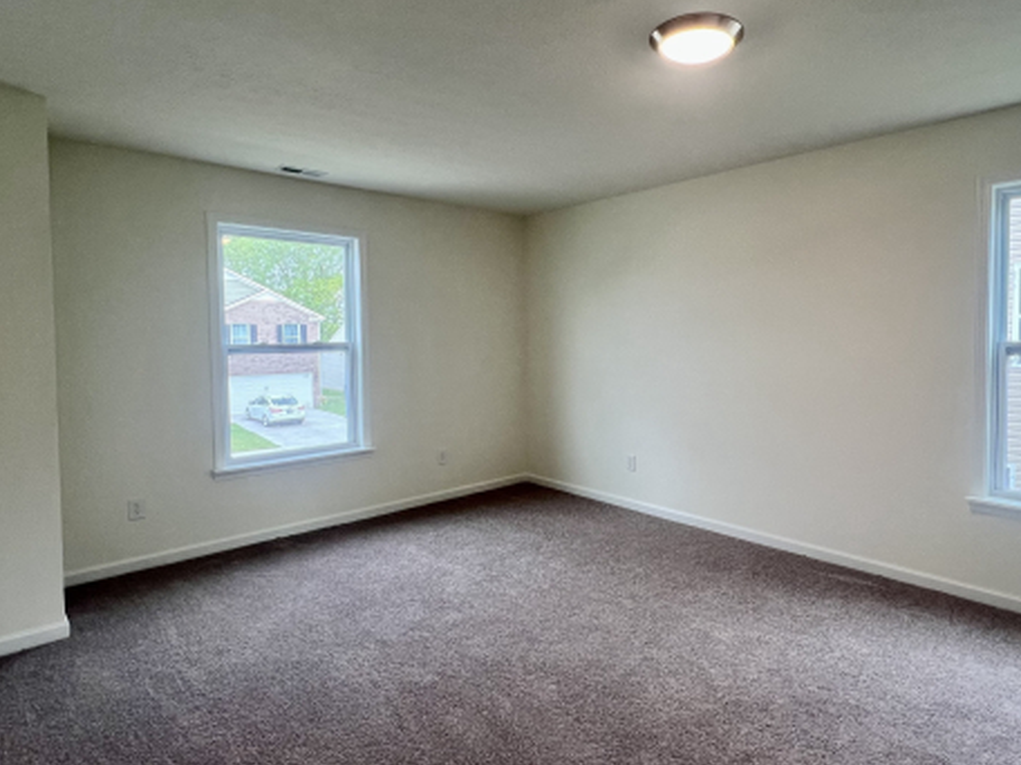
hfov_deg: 84.0
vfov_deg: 68.6
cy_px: 360
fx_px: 560
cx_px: 590
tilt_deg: -2.6
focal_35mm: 19
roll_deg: +0.6
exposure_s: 1/120
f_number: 1.8
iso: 80
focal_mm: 1.57
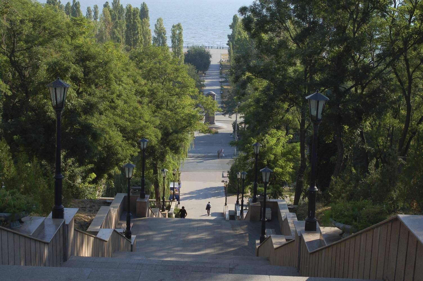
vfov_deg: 22.6
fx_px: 704
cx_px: 212
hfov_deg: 33.4
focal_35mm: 60
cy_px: 140
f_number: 7.1
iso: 200
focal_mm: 40
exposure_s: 1/200
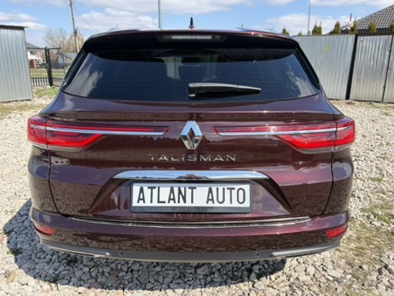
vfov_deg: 51.4
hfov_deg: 65.3
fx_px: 307
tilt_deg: -15.2
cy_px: 148
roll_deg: +0.8
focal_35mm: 27
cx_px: 190
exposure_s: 1/1706
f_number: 1.6
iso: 50
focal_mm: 5.96
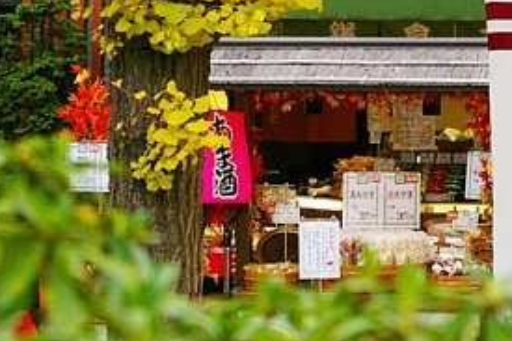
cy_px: -106
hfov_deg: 10.4
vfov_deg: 6.9
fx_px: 2792
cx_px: 467
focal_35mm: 196
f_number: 4.5
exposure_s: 1/250
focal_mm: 45
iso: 800
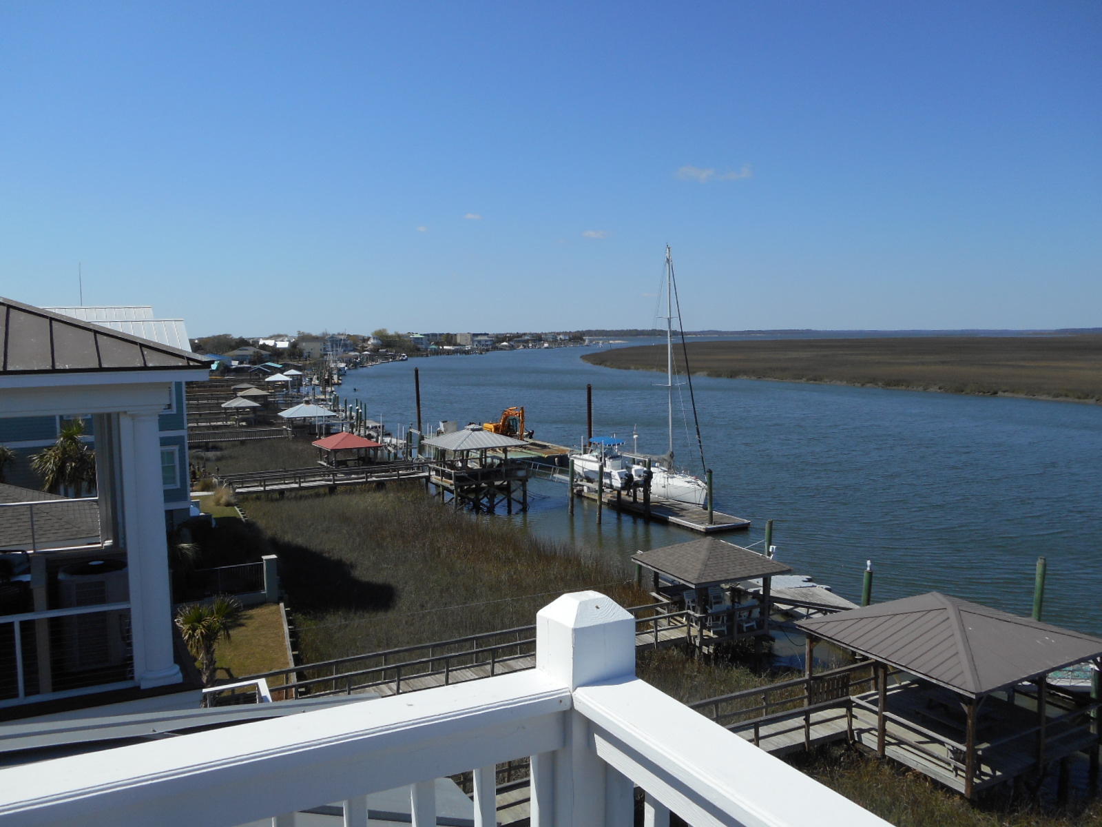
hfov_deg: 61.7
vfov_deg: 48.2
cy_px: 414
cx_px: 551
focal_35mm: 29
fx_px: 923
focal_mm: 5.2
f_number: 4
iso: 80
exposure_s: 1/1000
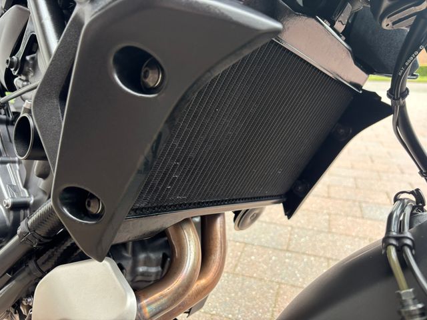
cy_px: 160
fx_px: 321
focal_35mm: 26
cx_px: 214
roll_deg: +0.6
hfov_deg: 67.3
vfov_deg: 53.1
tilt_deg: -16.8
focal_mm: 5.96
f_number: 1.6
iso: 80
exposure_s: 1/121
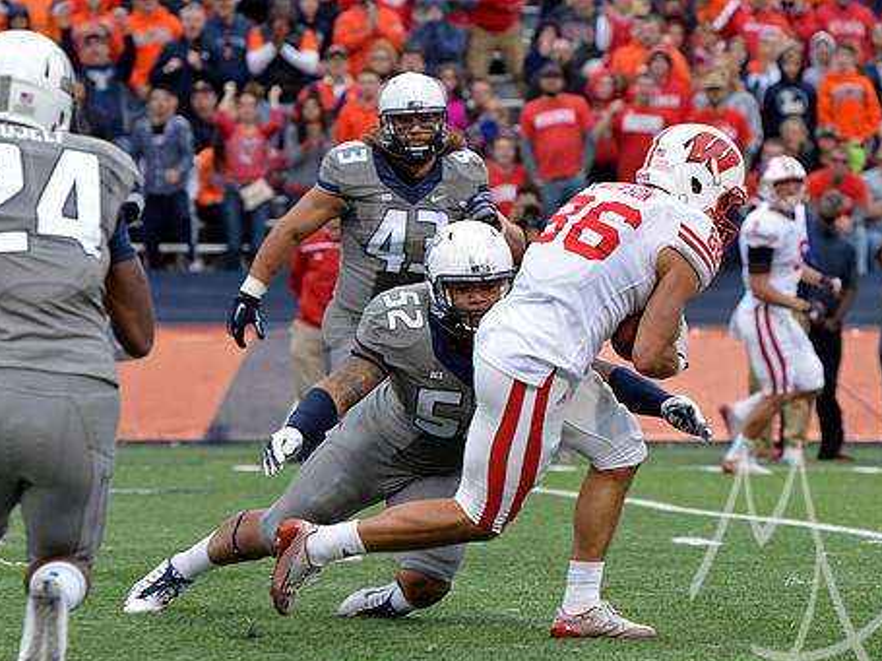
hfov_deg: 8.3
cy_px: 373
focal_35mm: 239
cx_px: 397
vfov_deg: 6.2
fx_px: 6088
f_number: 6.3
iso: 1600
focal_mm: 195
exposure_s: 1/500
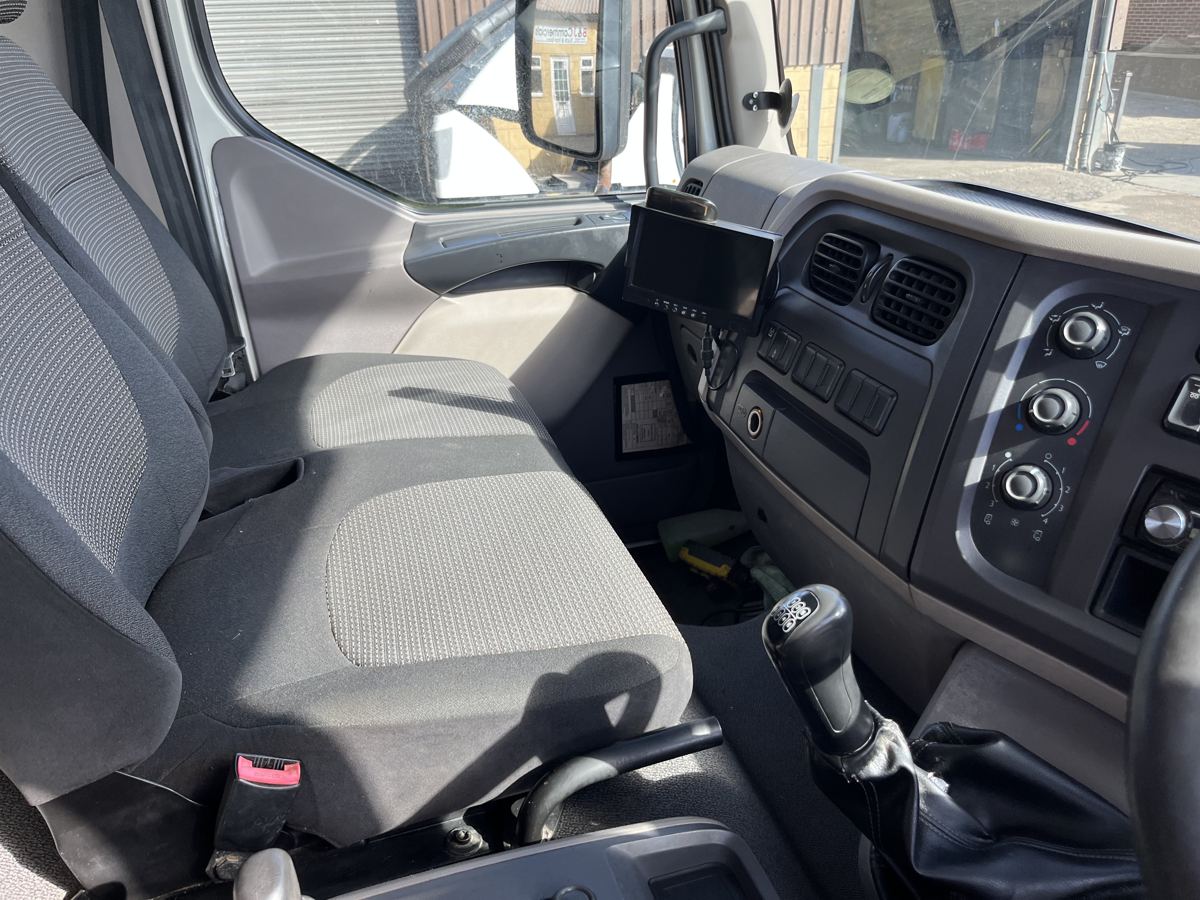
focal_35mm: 26
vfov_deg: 53.1
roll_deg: +1.0
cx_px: 600
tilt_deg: -25.2
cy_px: 450
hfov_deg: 67.3
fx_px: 901
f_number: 1.6
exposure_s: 1/373
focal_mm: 5.1
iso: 50
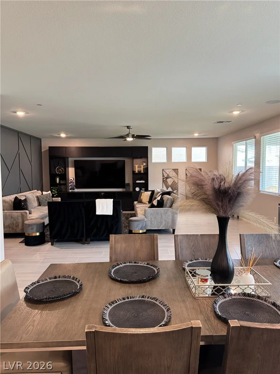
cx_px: 140
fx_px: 259
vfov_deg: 71.6
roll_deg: +0.5
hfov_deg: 56.8
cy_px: 187
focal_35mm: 24
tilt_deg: -3.9
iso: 200
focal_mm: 6.76
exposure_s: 1/60
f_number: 1.78
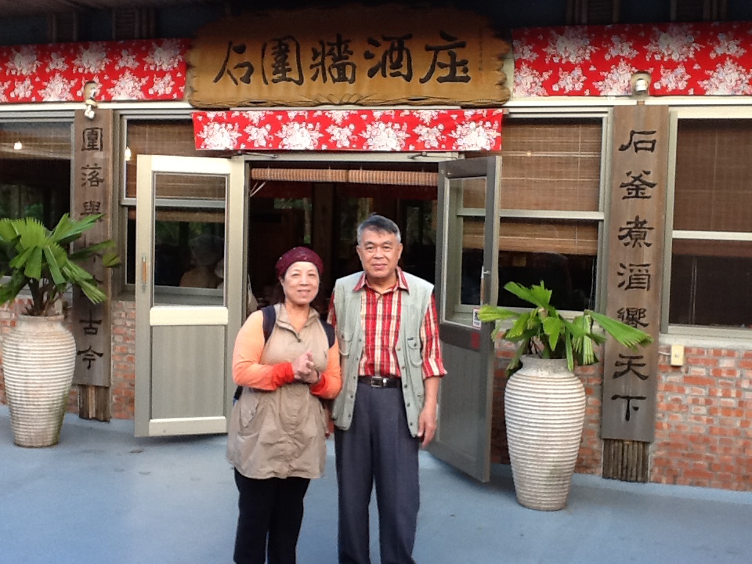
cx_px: 376
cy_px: 282
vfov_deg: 32.9
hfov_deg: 42.9
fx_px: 956
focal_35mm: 44
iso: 40
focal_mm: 2.03
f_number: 2.4
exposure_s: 1/60
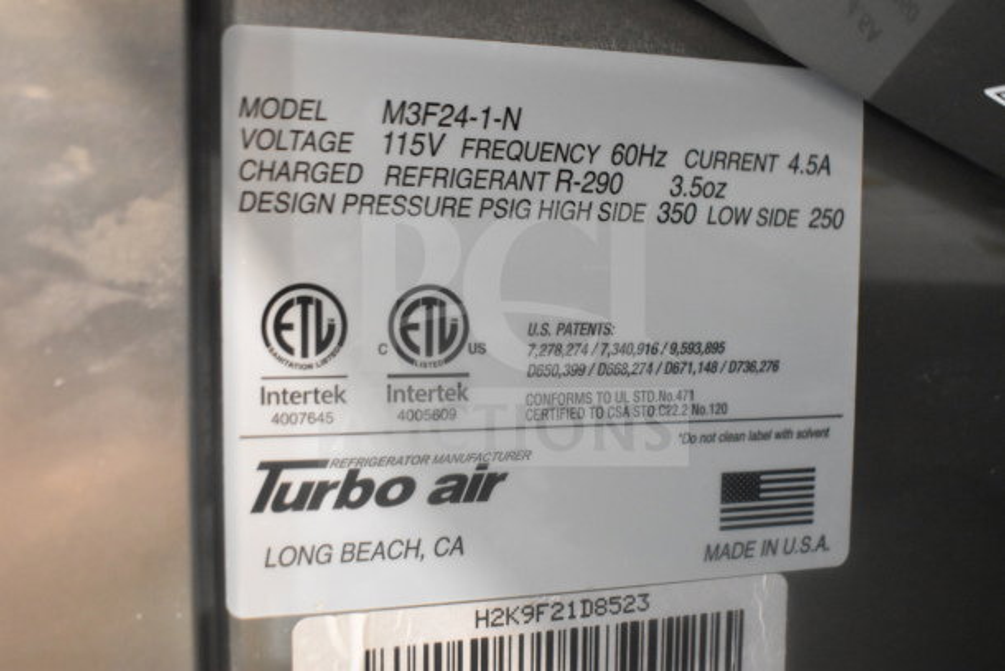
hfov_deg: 49.5
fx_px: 1089
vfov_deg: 34.2
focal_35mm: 39
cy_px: 336
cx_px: 502
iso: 4500
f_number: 4
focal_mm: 26
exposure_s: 1/40
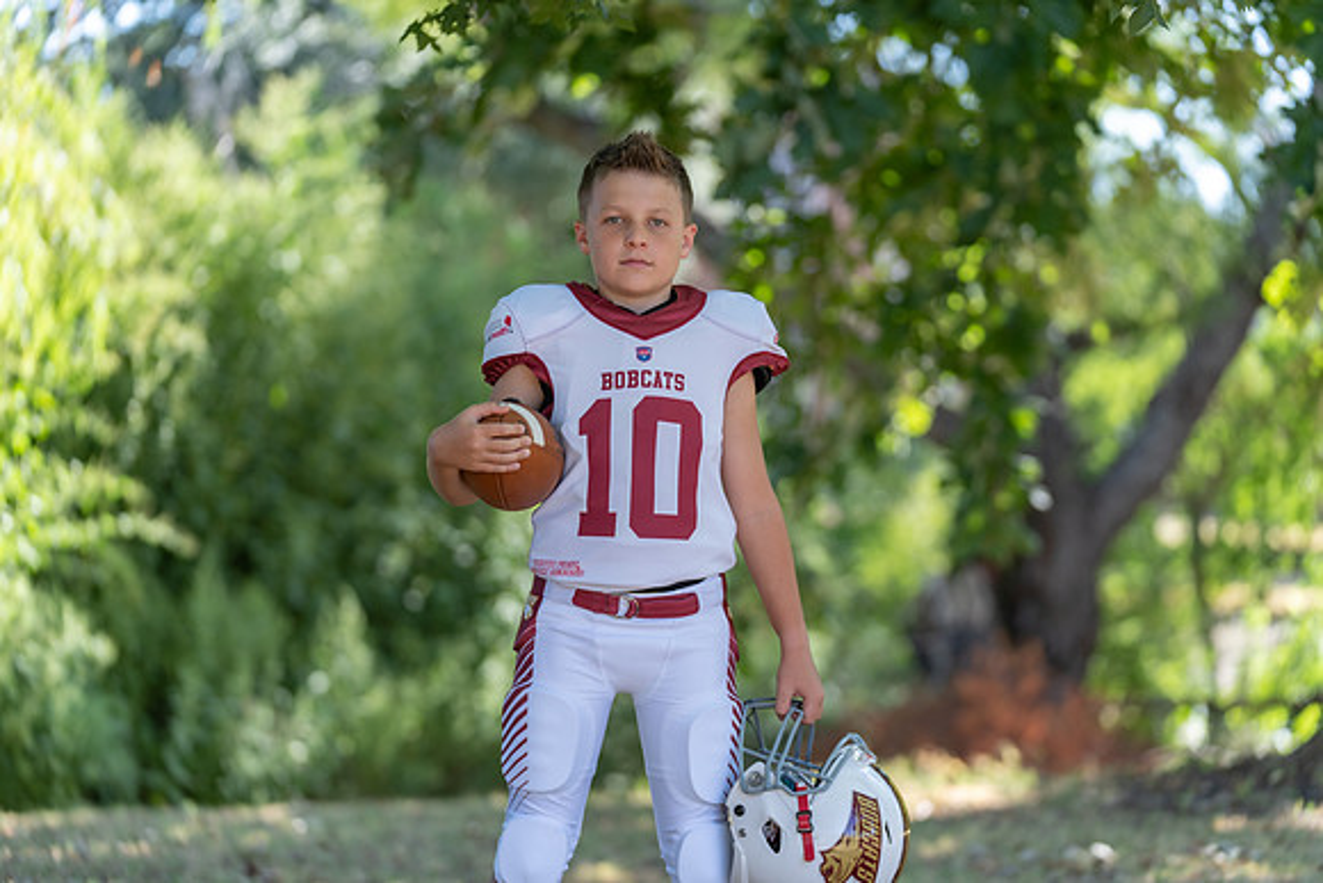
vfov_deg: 11.5
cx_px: 662
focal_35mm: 119
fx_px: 4374
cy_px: 442
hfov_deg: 17.2
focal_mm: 119
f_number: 2.8
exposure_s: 1/320
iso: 160
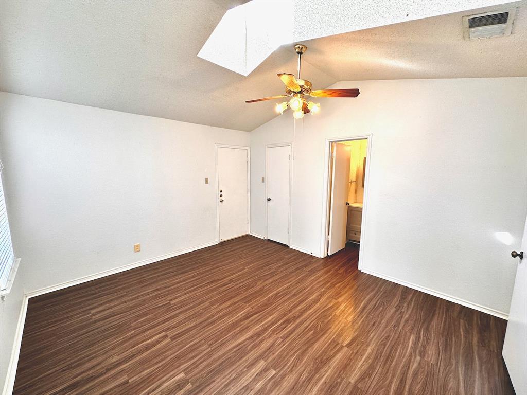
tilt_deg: -8.1
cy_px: 198
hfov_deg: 102.1
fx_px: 213
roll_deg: -0.1
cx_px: 264
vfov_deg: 85.7
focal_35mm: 14
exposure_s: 1/120
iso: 100
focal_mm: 2.22
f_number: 2.2
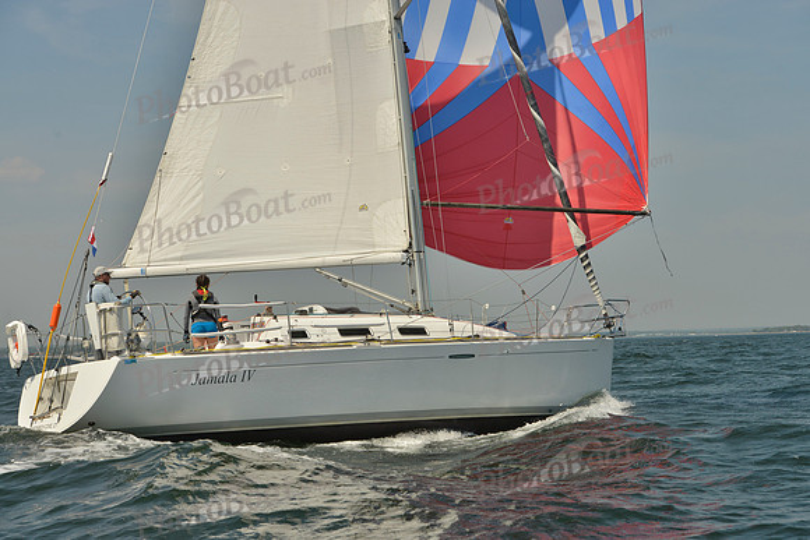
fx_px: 1575
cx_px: 405
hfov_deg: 28.8
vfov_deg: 19.5
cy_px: 270
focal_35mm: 70
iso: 200
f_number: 9
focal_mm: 70
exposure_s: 1/1250
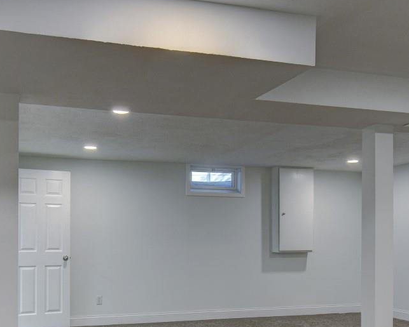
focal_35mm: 42
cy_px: 237
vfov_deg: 35.1
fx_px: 509
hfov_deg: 43.7
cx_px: 174
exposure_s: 1/6
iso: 400
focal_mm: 12
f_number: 8
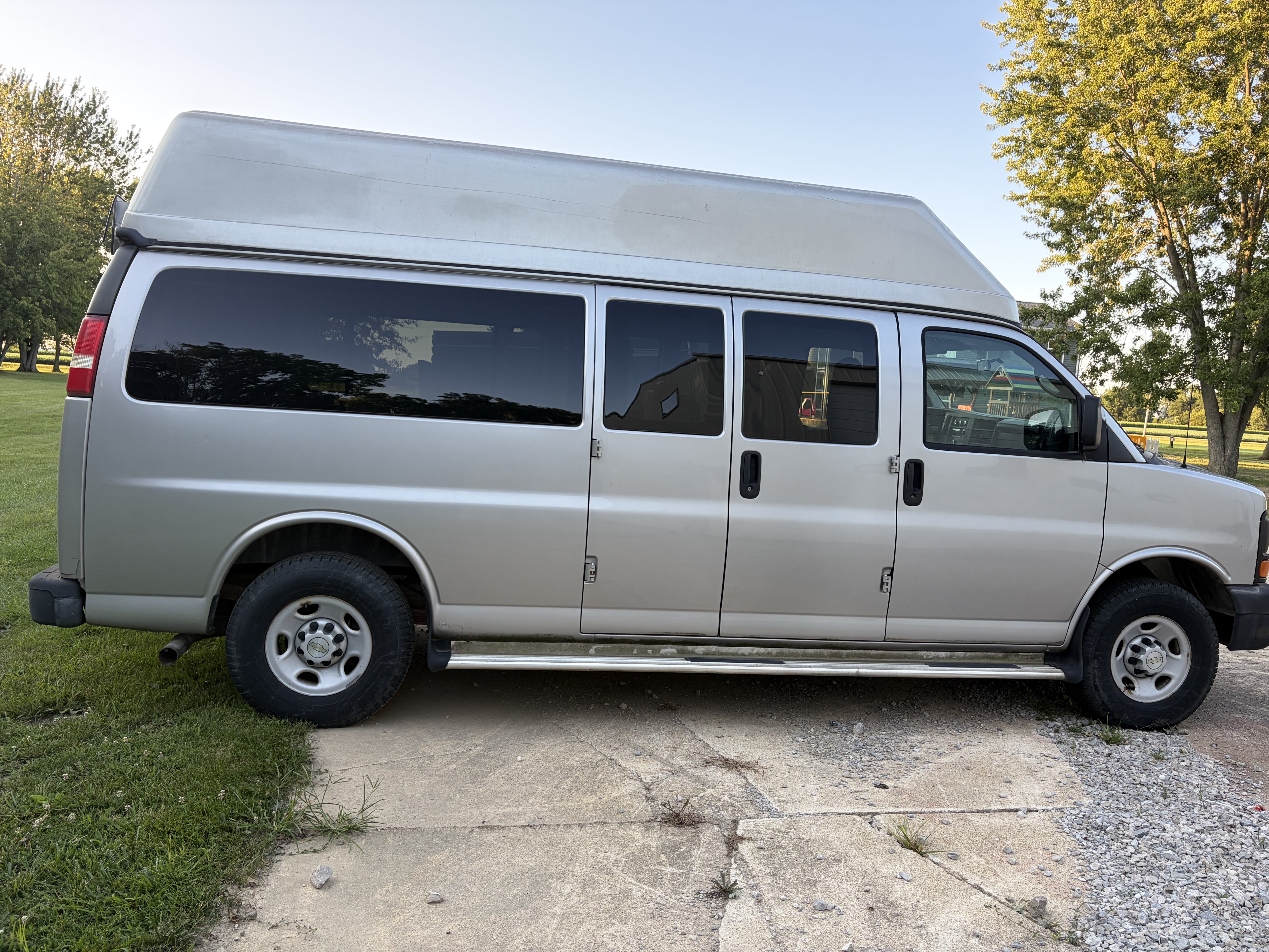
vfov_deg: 53.1
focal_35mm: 26
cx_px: 634
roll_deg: -2.9
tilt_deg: -4.3
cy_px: 476
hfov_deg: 67.3
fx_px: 953
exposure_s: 1/294
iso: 50
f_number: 1.6
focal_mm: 5.96
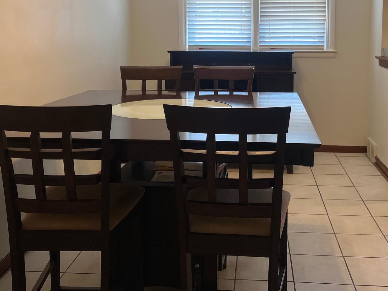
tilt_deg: -5.2
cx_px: 225
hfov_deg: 44.6
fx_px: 471
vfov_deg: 33.5
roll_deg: -0.1
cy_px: 67
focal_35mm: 42
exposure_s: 1/120
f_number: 1.5
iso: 125
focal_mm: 5.7
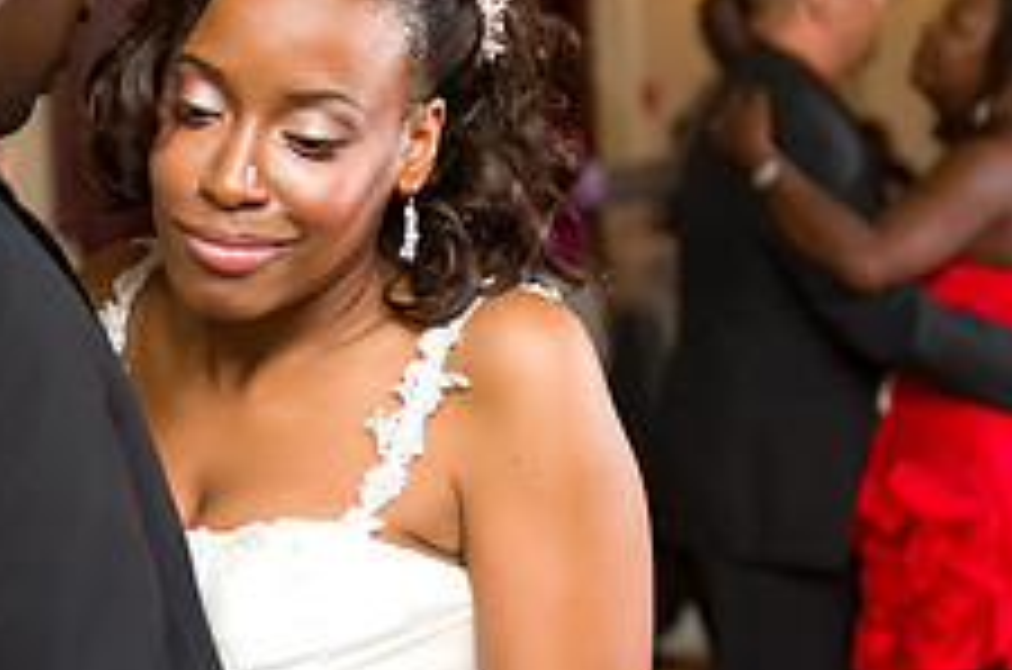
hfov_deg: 16.4
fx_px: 3478
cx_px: 193
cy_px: 135
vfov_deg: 11.0
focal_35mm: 124
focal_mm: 48
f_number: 2.8
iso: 3200
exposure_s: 1/125
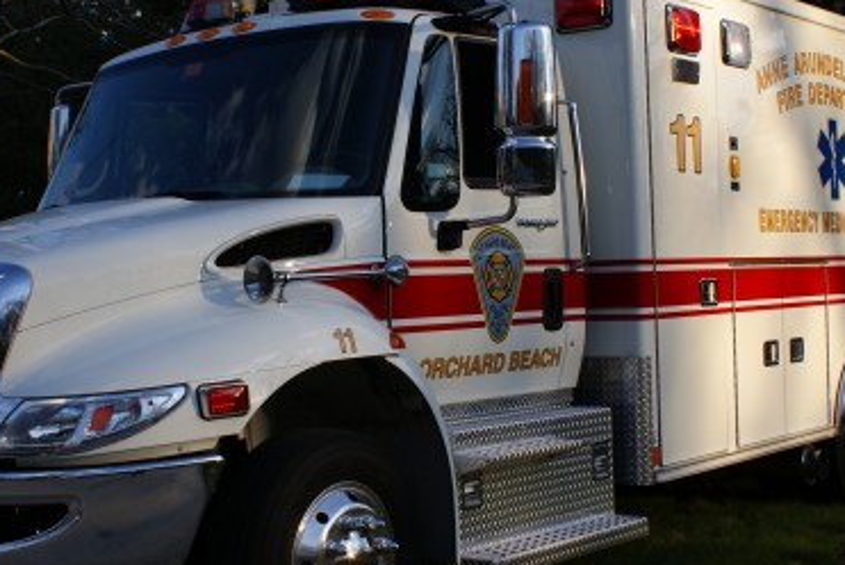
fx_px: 1339
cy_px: 262
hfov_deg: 35.0
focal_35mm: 57
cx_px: 449
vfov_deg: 23.8
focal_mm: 22
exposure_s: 1/80
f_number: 9
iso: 100
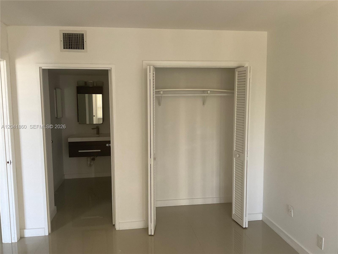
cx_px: 169
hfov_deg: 61.7
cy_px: 127
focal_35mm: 29
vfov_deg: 48.2
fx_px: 283
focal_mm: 3
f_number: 1.8
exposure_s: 1/60
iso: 100
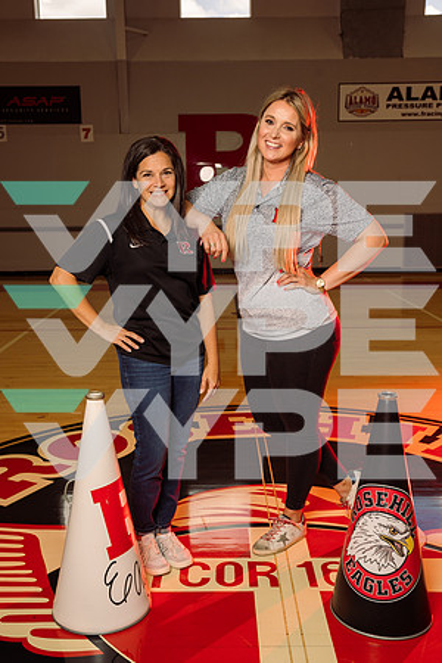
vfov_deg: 49.6
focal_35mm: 39
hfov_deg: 34.2
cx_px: 221
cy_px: 332
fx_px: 718
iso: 250
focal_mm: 39
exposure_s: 1/250
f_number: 6.3
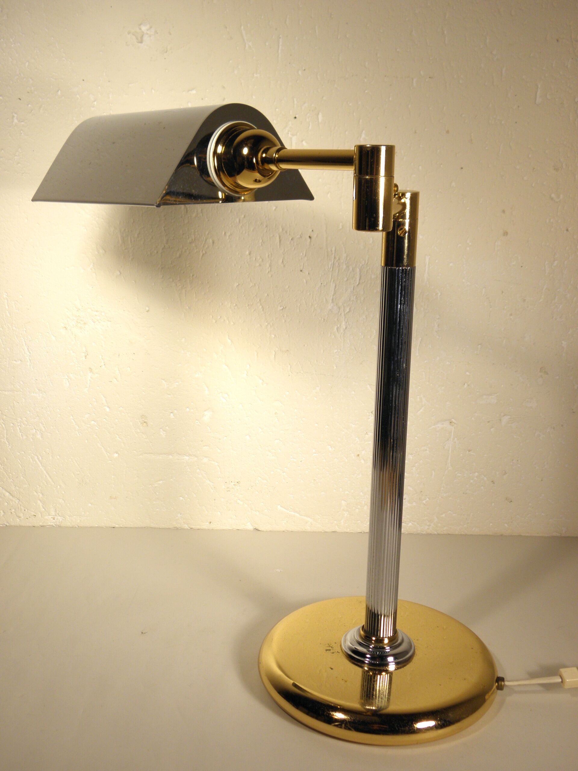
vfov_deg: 45.8
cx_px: 289
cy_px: 386
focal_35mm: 41
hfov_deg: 35.1
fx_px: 913
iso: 100
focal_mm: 7.5
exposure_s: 1/50
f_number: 3.8
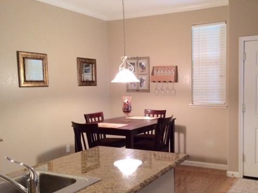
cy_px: 110
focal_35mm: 39
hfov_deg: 47.3
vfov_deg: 36.8
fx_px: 291
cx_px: 164
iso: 320
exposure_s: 1/15
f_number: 2.2
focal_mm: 4.15
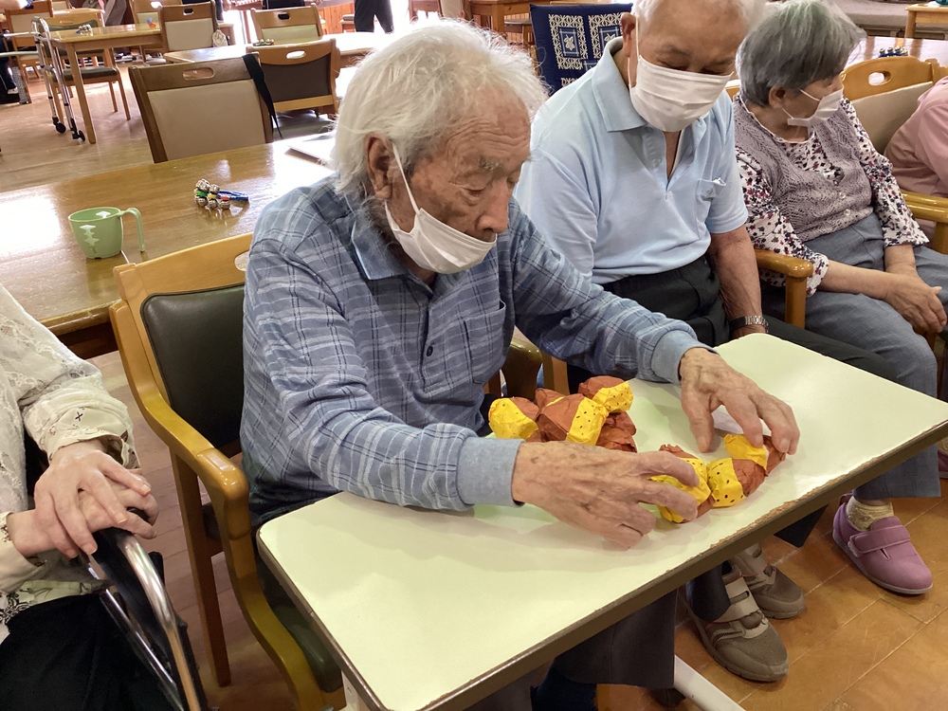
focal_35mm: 31
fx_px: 849
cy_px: 356
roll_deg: +2.5
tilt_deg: -25.8
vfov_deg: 45.4
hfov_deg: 58.4
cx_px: 474
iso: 250
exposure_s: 1/60
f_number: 2.4
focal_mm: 3.3
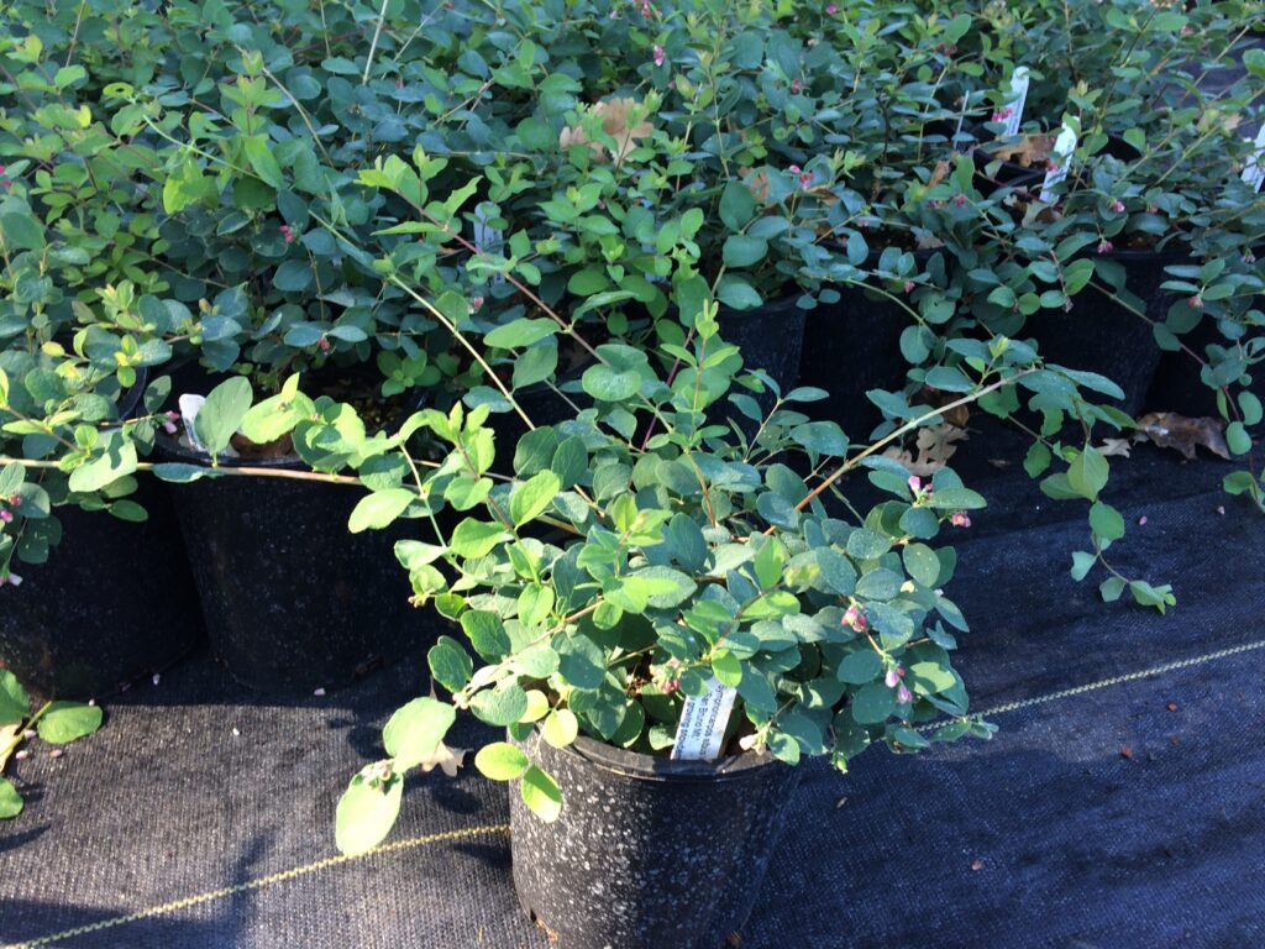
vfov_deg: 48.2
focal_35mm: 29
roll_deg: +1.8
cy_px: 474
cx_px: 632
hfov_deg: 61.7
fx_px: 1060
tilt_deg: -35.8
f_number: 2.2
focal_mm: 4.15
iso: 32
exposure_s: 1/60
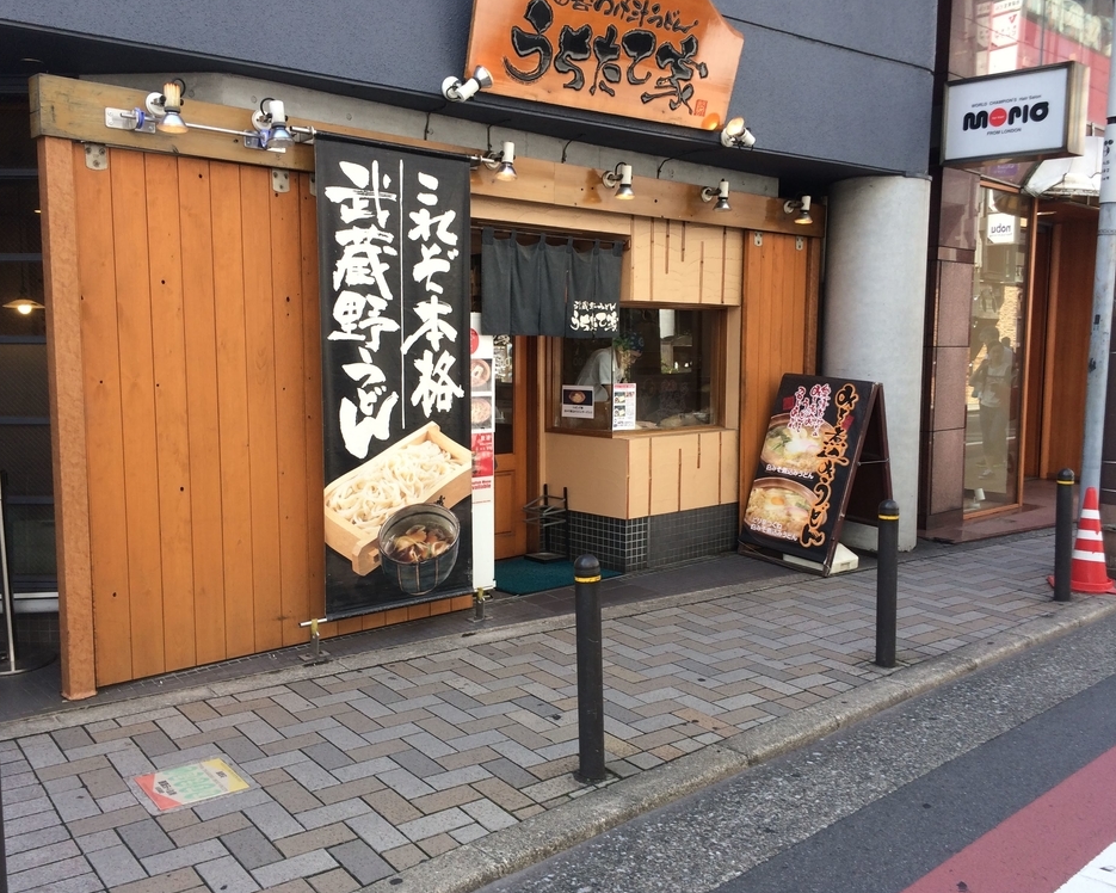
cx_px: 517
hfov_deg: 57.1
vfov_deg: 47.1
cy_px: 452
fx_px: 1024
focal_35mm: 31
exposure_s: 1/244
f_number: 2.2
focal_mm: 4.15
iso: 32
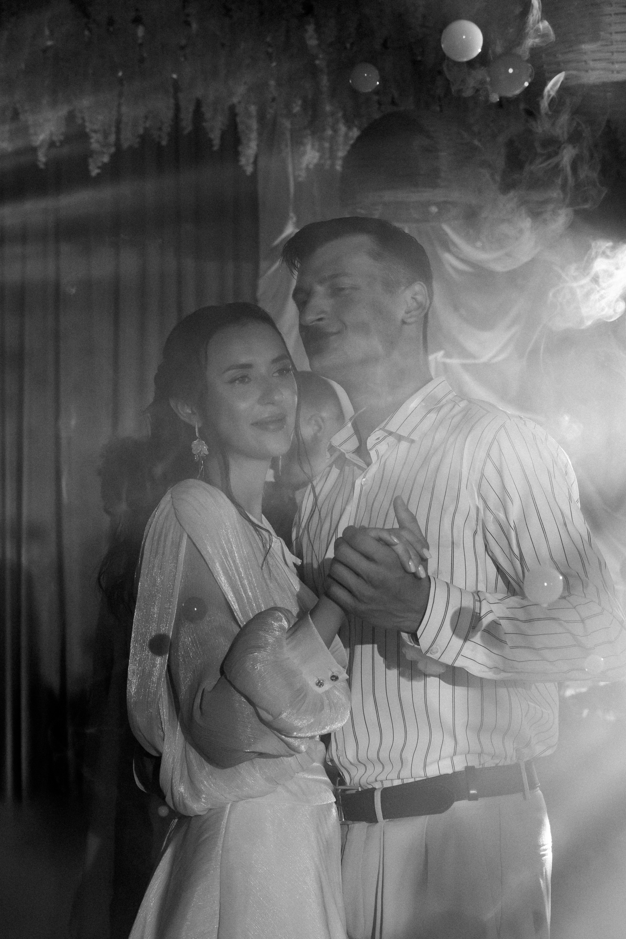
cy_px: 443
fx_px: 1778
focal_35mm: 68
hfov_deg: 20.0
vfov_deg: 29.6
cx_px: 298
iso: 2000
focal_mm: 43
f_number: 5.6
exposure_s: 1/250
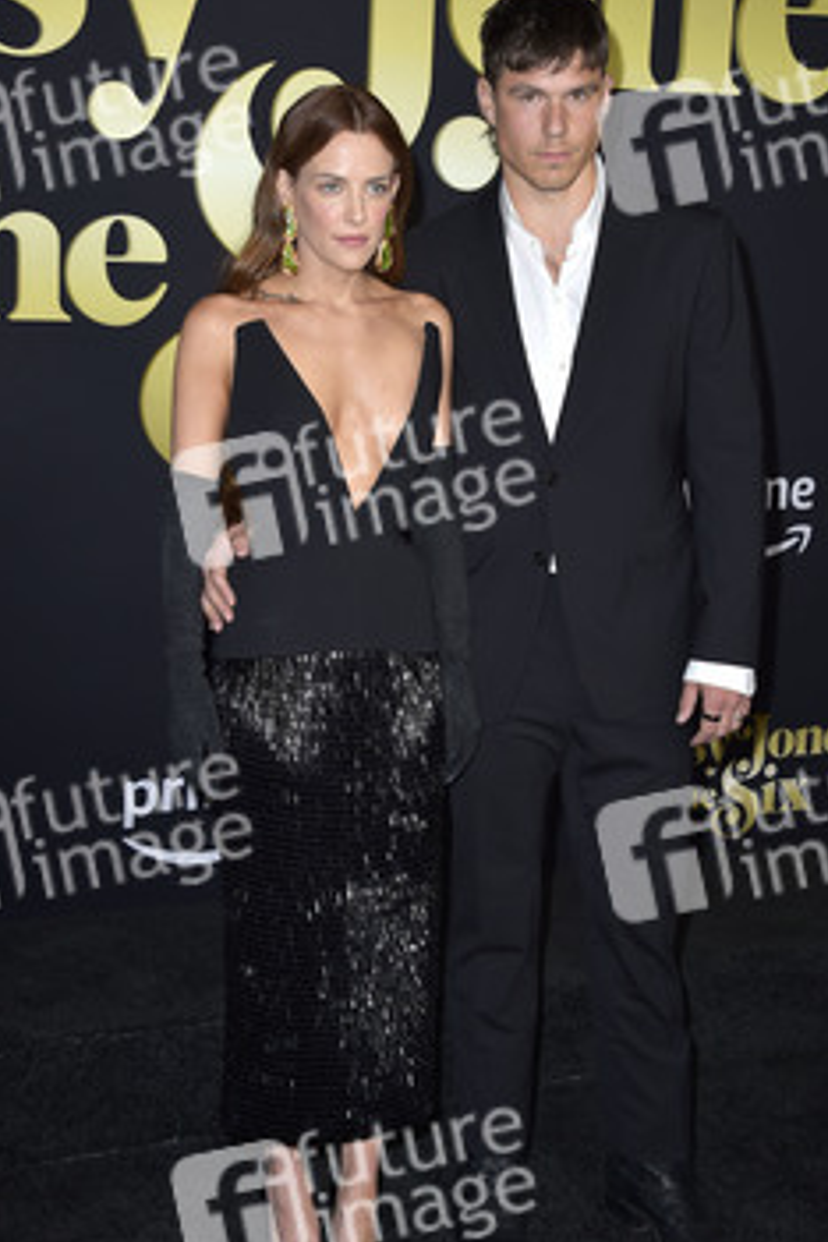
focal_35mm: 57
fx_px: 1966
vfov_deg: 35.0
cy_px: 662
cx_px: 458
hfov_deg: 23.8
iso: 400
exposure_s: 1/250
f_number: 6.3
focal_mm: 50
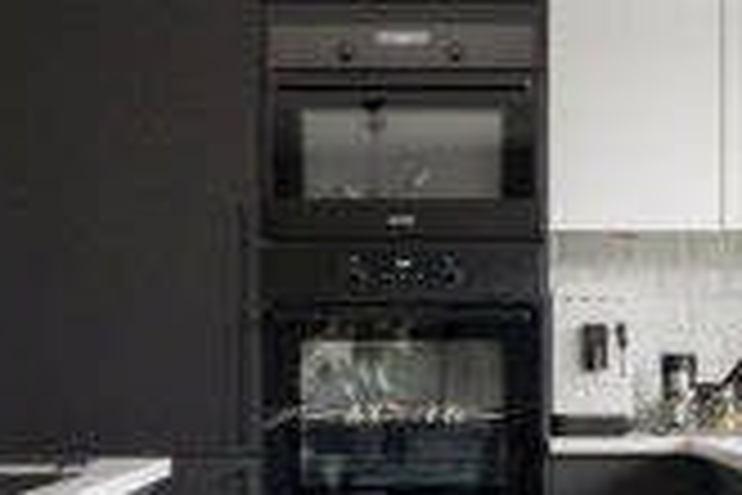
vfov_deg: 13.4
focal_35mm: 102
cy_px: 371
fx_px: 2102
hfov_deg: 20.0
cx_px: 459
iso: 400
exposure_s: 1/30
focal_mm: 21
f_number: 4
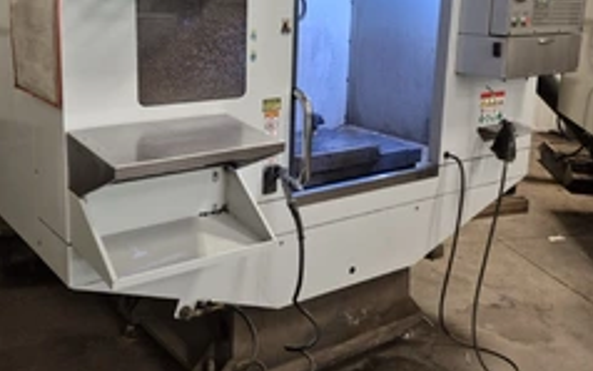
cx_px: 292
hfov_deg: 48.2
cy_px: 117
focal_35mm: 41
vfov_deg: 31.0
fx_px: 663
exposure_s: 1/120
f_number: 1.8
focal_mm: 5.4
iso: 800
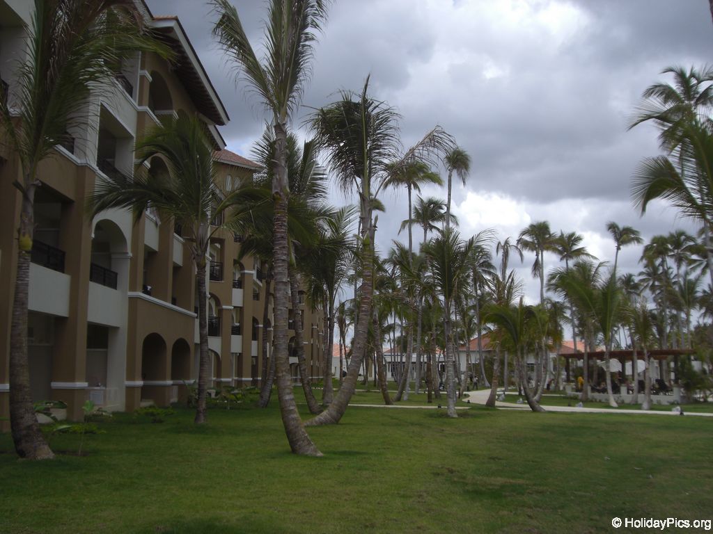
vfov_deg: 37.7
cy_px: 267
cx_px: 356
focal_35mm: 38
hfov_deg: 49.0
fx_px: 783
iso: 64
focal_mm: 6.2
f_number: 8
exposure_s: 1/160
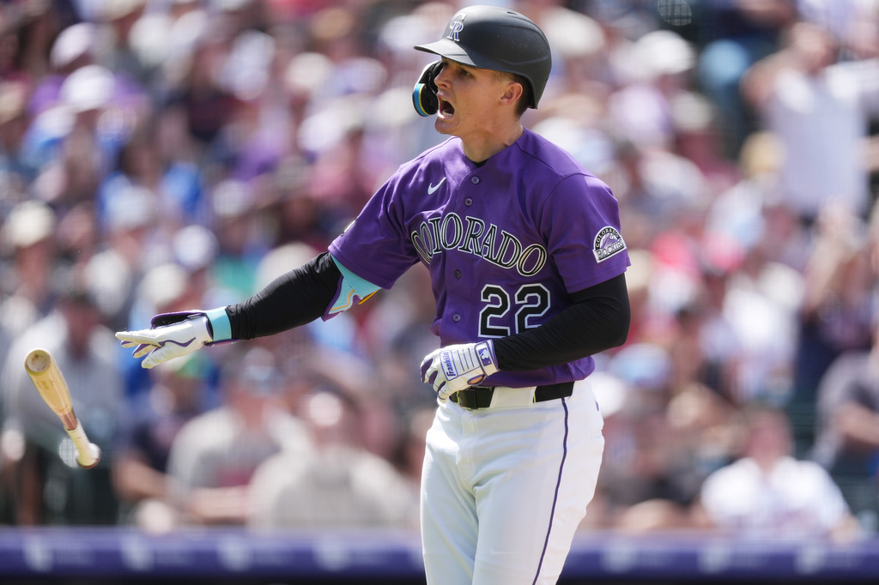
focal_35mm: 600
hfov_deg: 3.4
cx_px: 440
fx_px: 14644
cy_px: 292
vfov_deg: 2.3
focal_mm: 600
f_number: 4
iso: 400
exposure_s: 1/1600
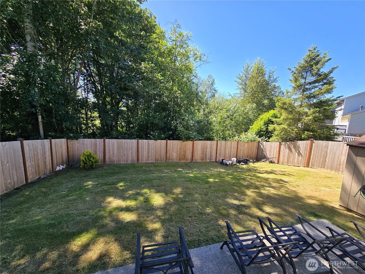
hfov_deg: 106.2
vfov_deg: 89.9
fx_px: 137
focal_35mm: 13
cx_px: 182
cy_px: 137
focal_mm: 2.2
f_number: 2.2
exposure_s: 1/703
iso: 50
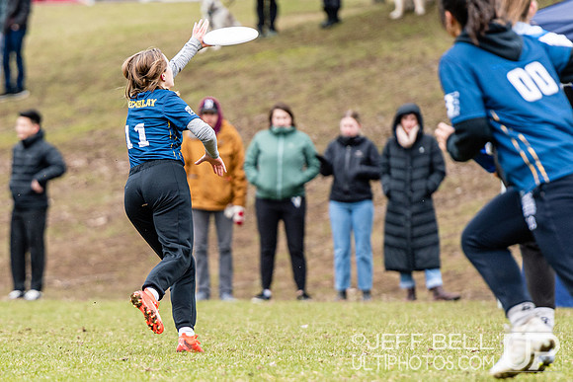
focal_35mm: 502
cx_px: 127
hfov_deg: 4.1
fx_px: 7998
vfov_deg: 2.7
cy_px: 253
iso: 250
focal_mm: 200
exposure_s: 1/1000
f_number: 3.2
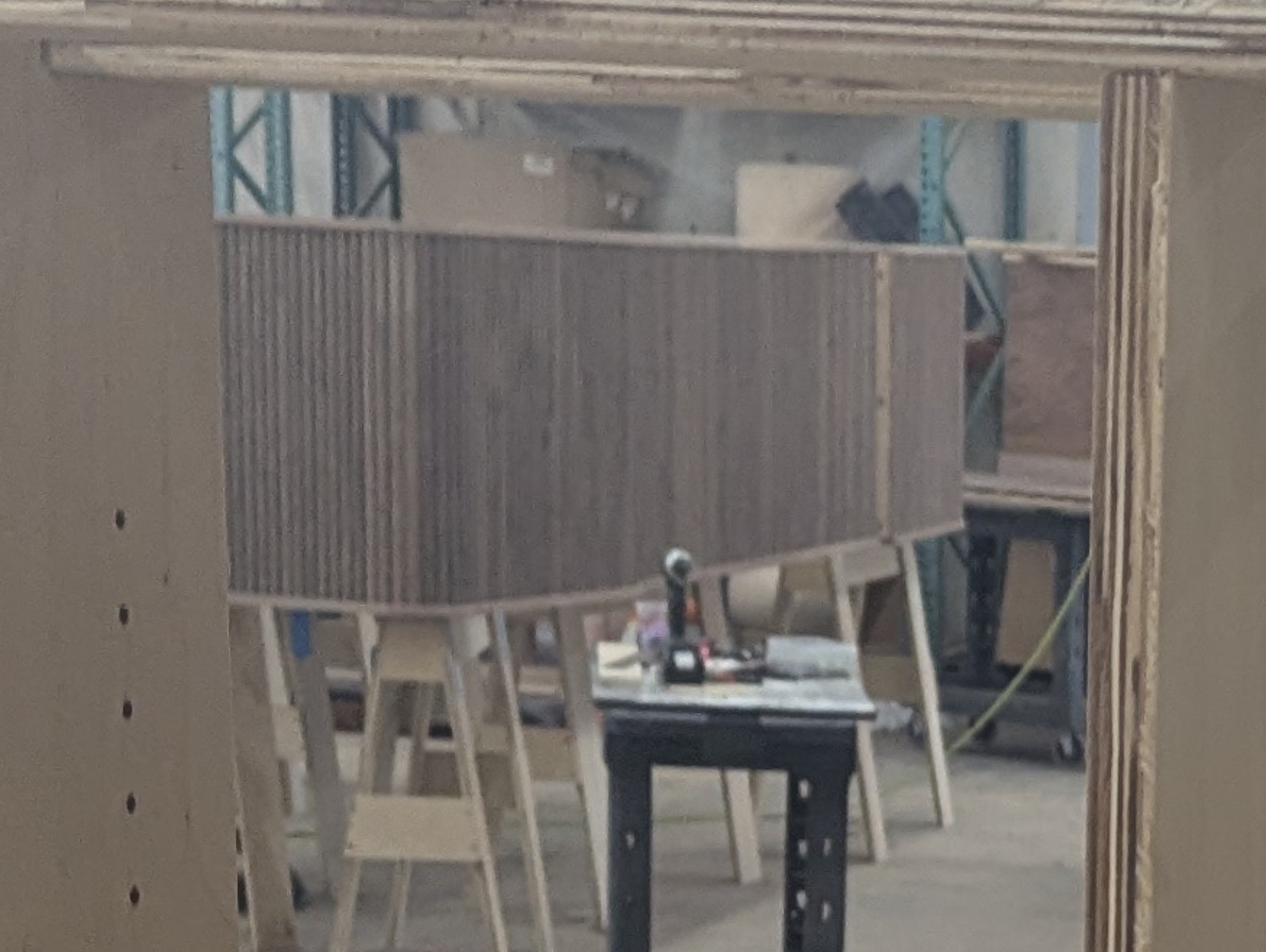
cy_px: 1412
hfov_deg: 17.0
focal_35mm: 112
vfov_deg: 12.6
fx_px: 4102
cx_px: 1373
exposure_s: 1/128
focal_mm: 6.81
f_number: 1.85
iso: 158
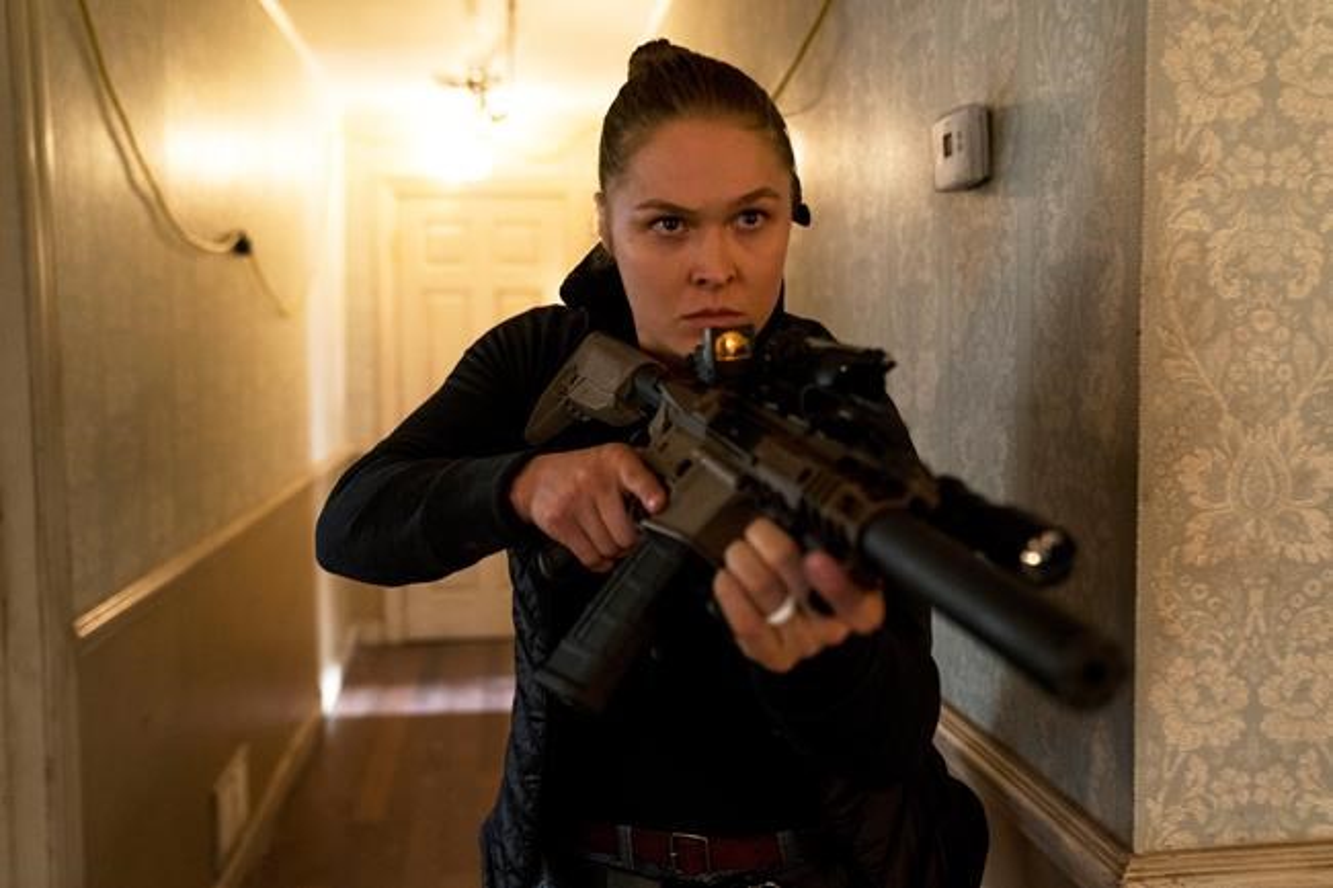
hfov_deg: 57.2
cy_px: 444
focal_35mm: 33
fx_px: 1222
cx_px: 666
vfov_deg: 39.9
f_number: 2.8
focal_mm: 33
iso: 3200
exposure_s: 1/160
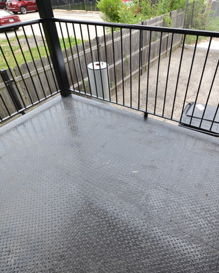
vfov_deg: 75.0
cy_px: 139
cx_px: 124
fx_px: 178
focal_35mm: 22
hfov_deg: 62.9
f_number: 5.6
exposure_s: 1/60
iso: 110
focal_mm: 10
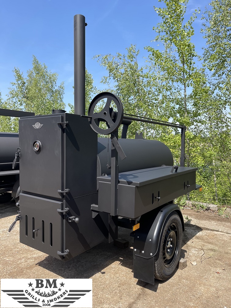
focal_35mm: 26
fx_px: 231
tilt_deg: -2.5
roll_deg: +0.4
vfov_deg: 67.3
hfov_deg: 53.1
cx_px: 116
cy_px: 154
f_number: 1.6
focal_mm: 5.1
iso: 32
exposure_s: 1/1689
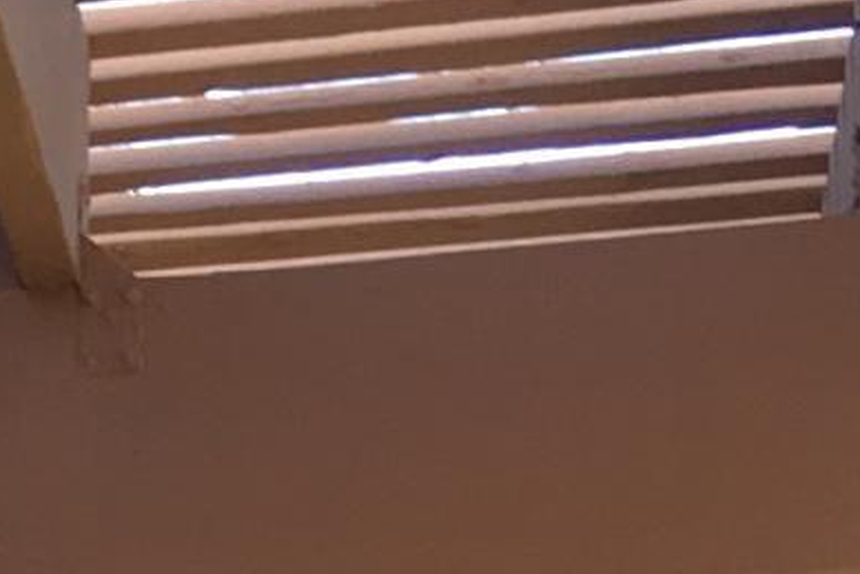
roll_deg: +0.1
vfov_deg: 5.3
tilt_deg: -3.9
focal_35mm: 233
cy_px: 2145
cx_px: -1401
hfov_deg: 8.0
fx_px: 5568
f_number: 2.2
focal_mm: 4.15
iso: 32
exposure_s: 1/120
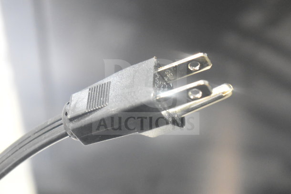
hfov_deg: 24.6
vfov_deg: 16.6
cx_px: 146
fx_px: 667
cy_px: 97
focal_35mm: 82
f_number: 5.6
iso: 7200
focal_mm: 55
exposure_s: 1/100
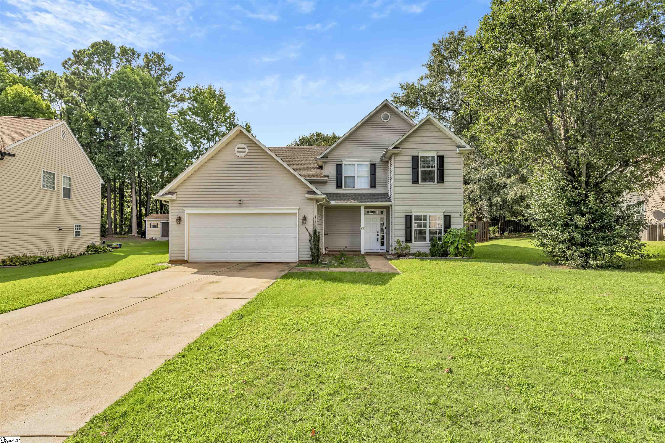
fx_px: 305
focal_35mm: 16
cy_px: 222
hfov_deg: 95.0
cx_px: 332
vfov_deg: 72.1
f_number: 9
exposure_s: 1/250
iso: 250
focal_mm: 16.5
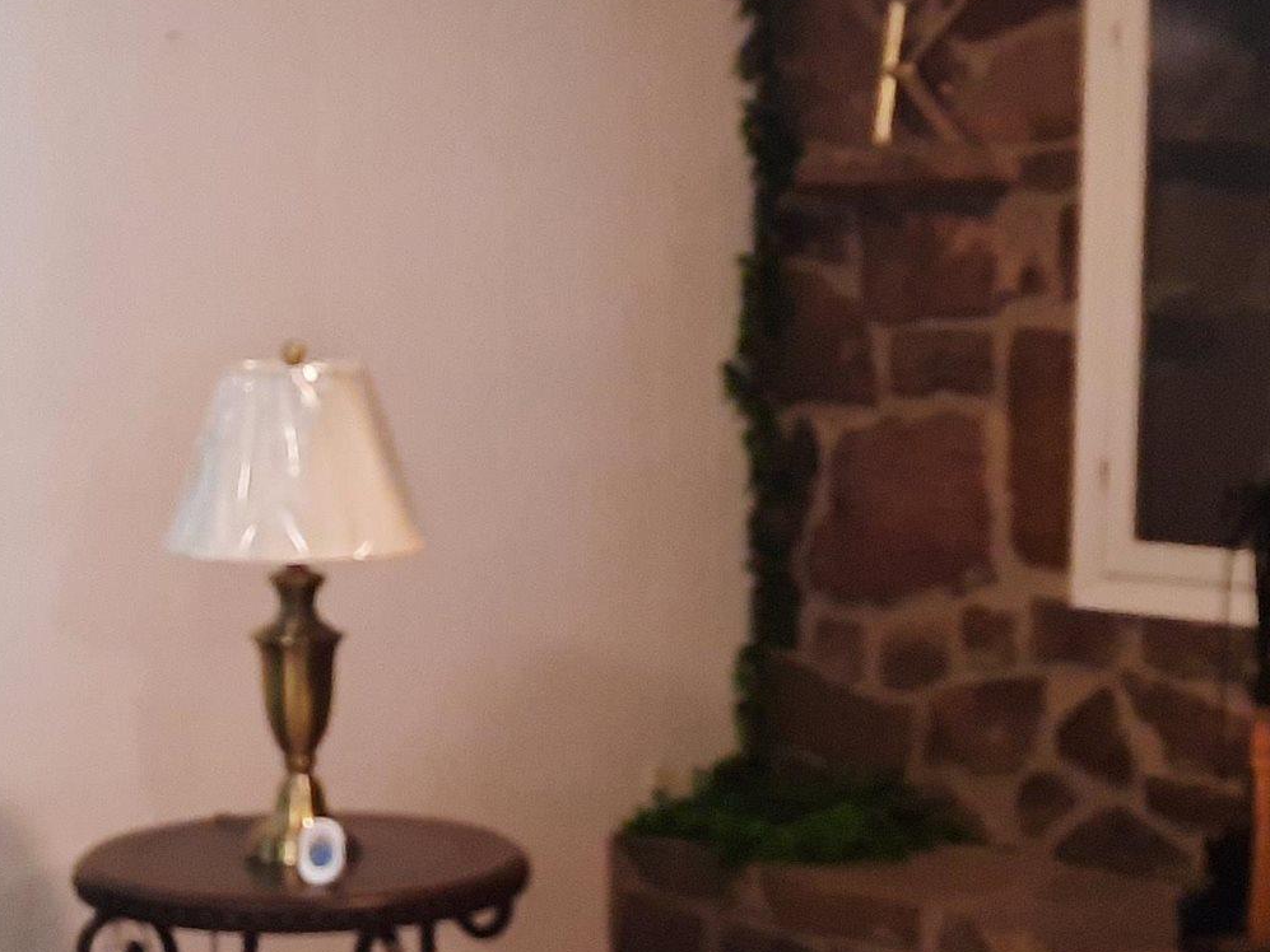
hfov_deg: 25.1
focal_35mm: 77
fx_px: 2825
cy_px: 622
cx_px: 332
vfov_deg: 19.1
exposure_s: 1/24
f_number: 2
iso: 500
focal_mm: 4.6
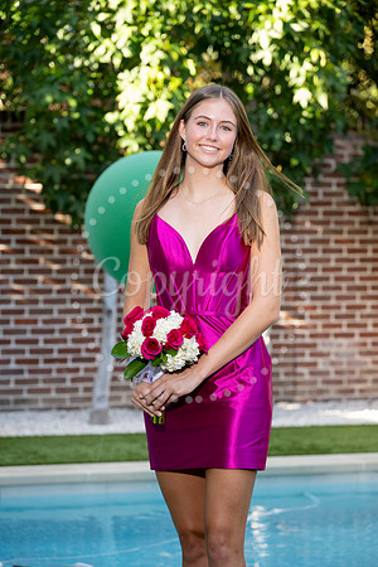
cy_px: 284
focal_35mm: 120
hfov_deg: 11.4
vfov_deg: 17.1
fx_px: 1890
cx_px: 189
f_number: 5
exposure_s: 1/200
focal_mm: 120
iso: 400
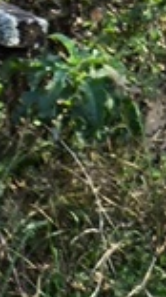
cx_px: -468
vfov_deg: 7.7
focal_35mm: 280
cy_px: 93
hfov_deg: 4.1
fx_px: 2205
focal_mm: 4.71
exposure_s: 1/550
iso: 50
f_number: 1.7
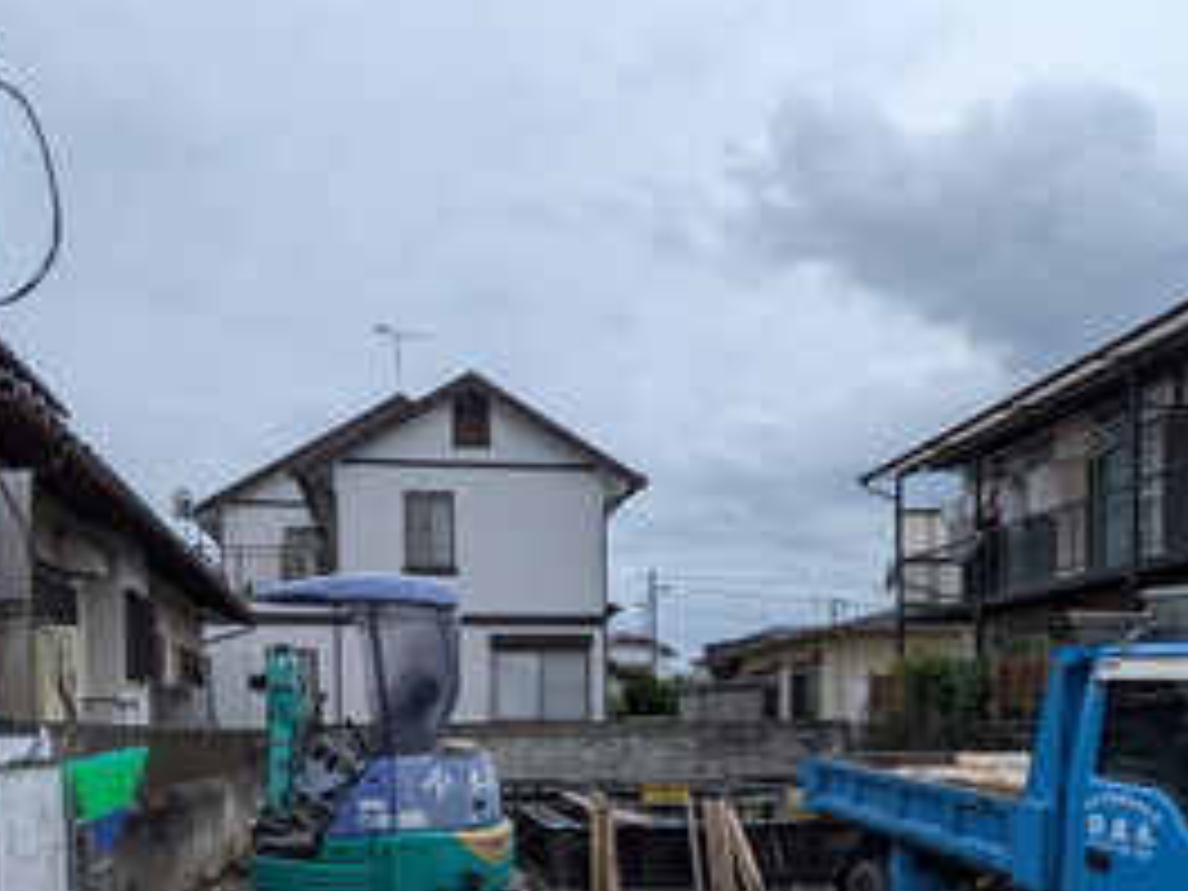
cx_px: 580
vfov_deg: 39.7
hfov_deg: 54.0
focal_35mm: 34
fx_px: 1167
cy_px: 747
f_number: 2.2
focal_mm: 1.83
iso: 48
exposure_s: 1/1887
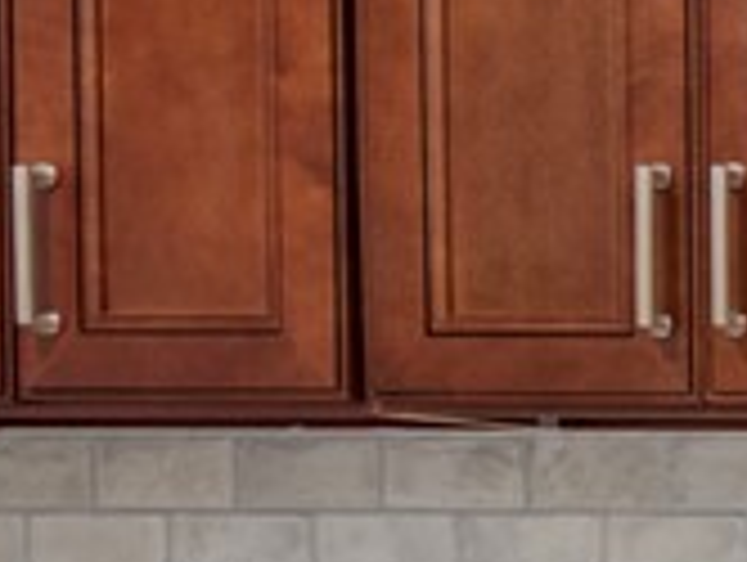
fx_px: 1902
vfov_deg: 16.3
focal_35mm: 88
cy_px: 638
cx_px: 1730
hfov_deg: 15.0
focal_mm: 14
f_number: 4.5
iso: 1250
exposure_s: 1/100
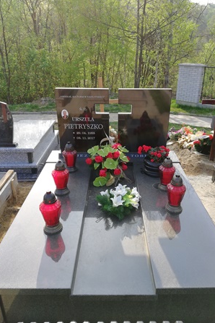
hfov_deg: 44.9
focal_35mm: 29
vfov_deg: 63.7
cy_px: 159
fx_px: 260
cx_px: 115
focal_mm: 3.81
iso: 50
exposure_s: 1/317
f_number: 2.2
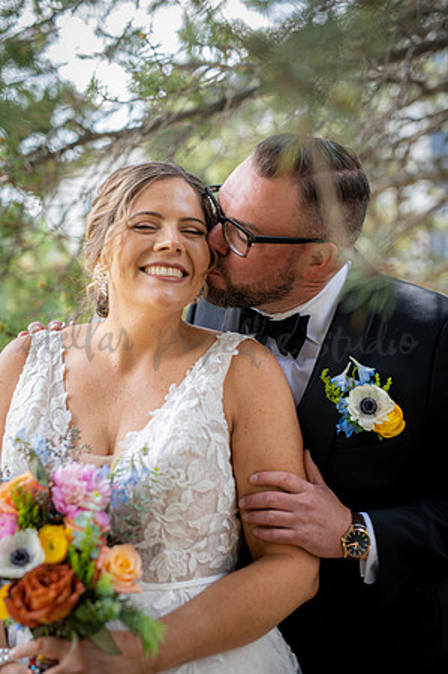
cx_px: 224
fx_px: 935
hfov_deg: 26.9
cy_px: 337
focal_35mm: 50
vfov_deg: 39.6
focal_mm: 50
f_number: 2.2
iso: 125
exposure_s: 1/250
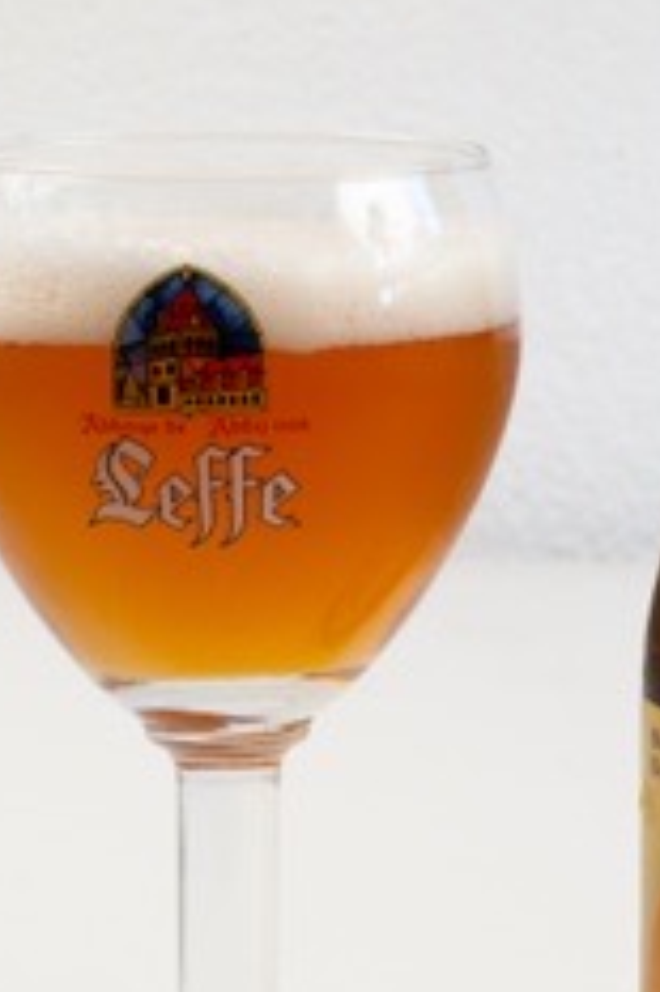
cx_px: 481
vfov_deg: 19.8
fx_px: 2836
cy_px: 575
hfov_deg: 13.2
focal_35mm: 103
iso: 200
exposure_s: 1/8
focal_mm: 50
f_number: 11
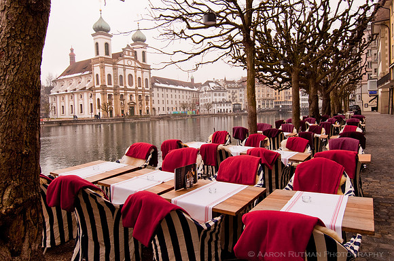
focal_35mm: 21
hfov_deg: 81.3
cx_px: 197
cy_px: 130
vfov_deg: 59.3
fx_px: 230
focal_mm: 14
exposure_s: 1/250
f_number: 8
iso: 200
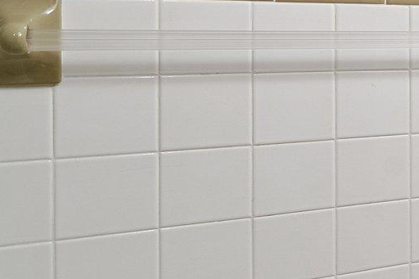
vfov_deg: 21.0
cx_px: 790
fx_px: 745
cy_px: 65
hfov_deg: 20.2
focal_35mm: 64
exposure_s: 1/5
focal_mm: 16
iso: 400
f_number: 8
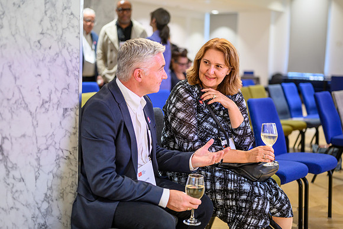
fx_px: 491
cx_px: 172
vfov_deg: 26.3
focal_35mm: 51
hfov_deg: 38.5
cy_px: 114
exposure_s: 1/250
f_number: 1.8
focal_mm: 50
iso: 900
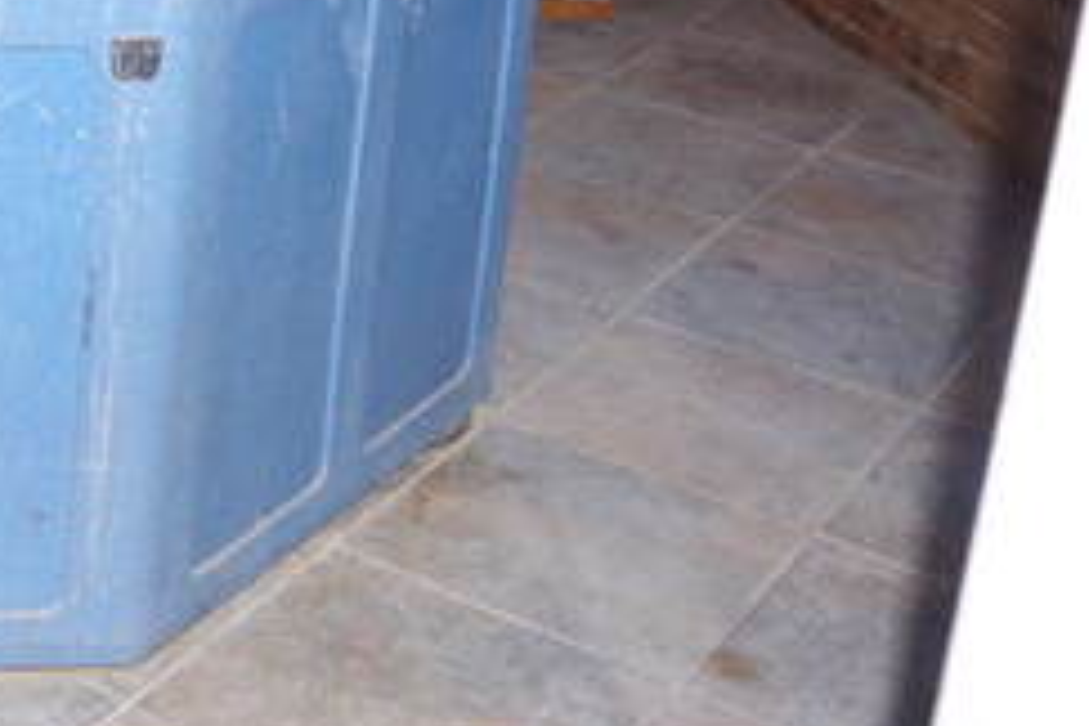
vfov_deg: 18.5
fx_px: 2148
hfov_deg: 25.3
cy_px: -47
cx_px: -246
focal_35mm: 71
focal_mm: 18
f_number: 3.5
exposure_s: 1/180
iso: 400
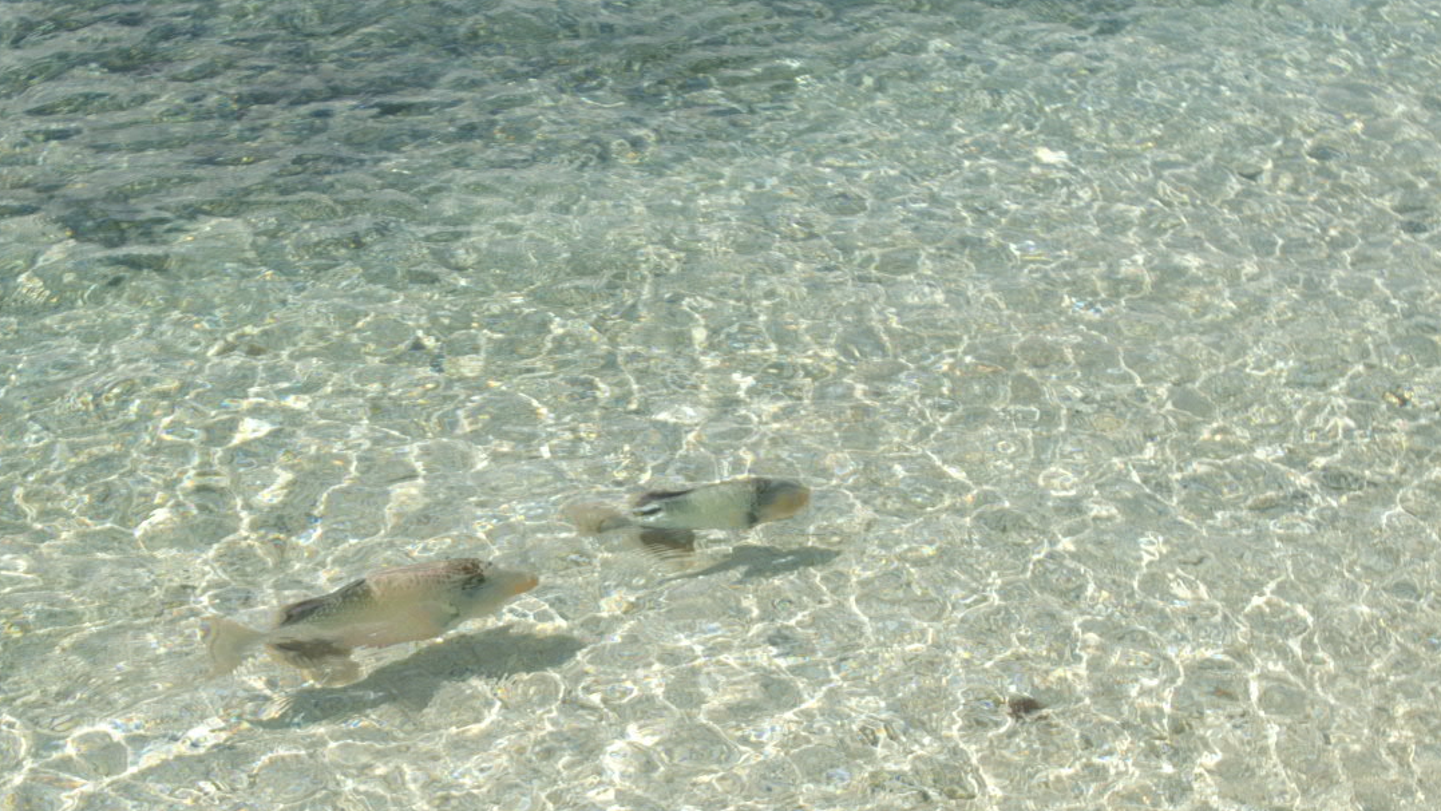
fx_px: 2932
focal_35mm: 77
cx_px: 472
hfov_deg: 27.4
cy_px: 596
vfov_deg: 15.7
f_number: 5
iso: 100
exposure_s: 1/1600
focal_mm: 35
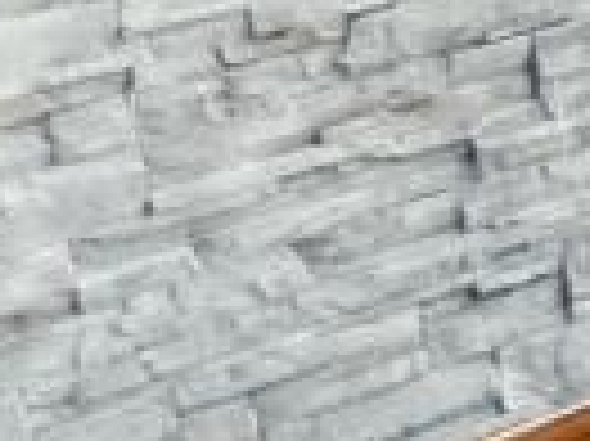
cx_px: 2139
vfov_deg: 9.3
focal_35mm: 156
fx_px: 2656
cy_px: -194
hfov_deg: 8.6
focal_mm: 3.6
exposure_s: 1/60
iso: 250
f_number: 2.8
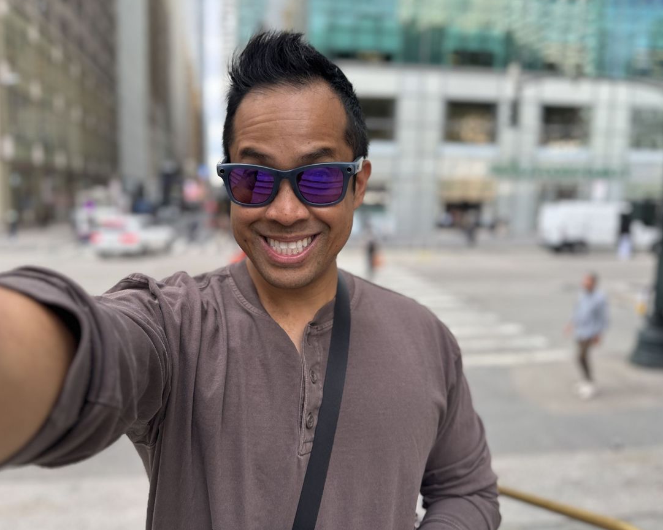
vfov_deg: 54.9
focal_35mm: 26
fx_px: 510
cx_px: 299
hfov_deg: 65.9
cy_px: 261
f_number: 1.78
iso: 80
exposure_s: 1/318
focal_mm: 6.76
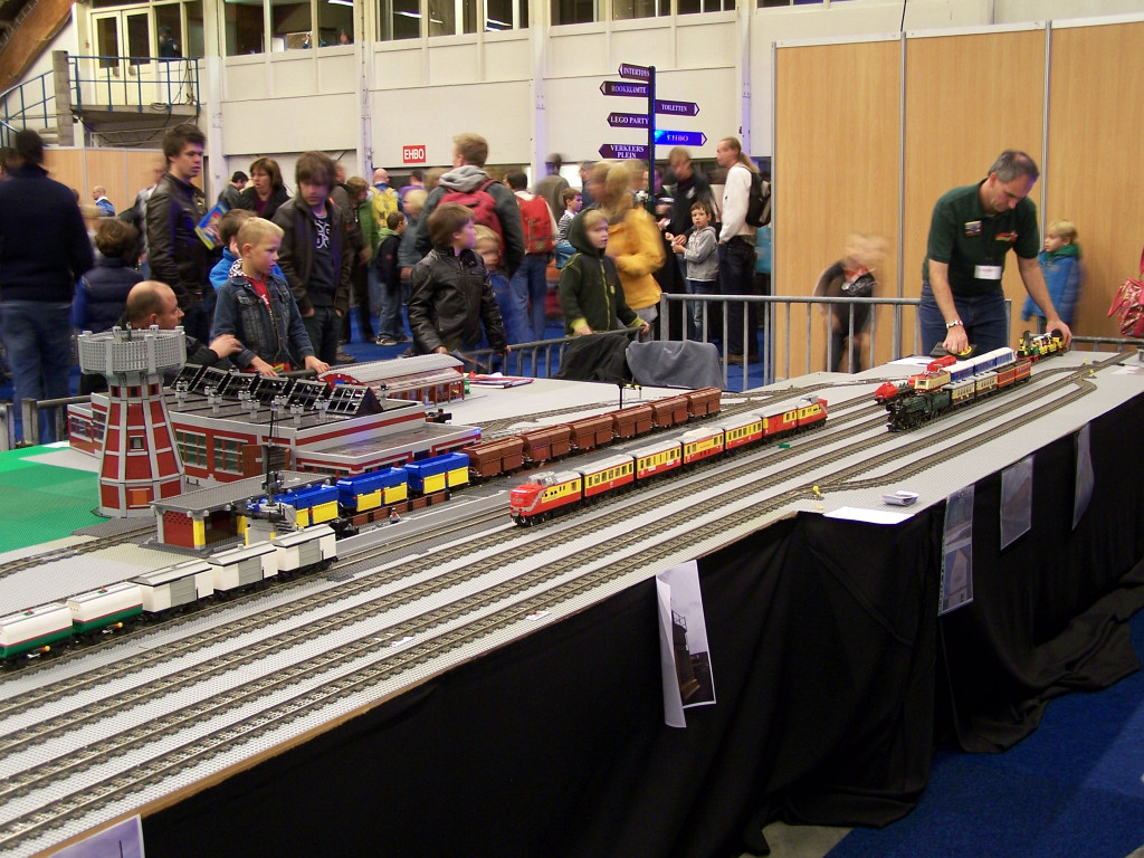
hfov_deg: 43.9
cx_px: 572
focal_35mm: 43
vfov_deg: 33.6
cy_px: 429
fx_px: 1421
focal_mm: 7.1
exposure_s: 1/2
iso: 80
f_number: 2.9
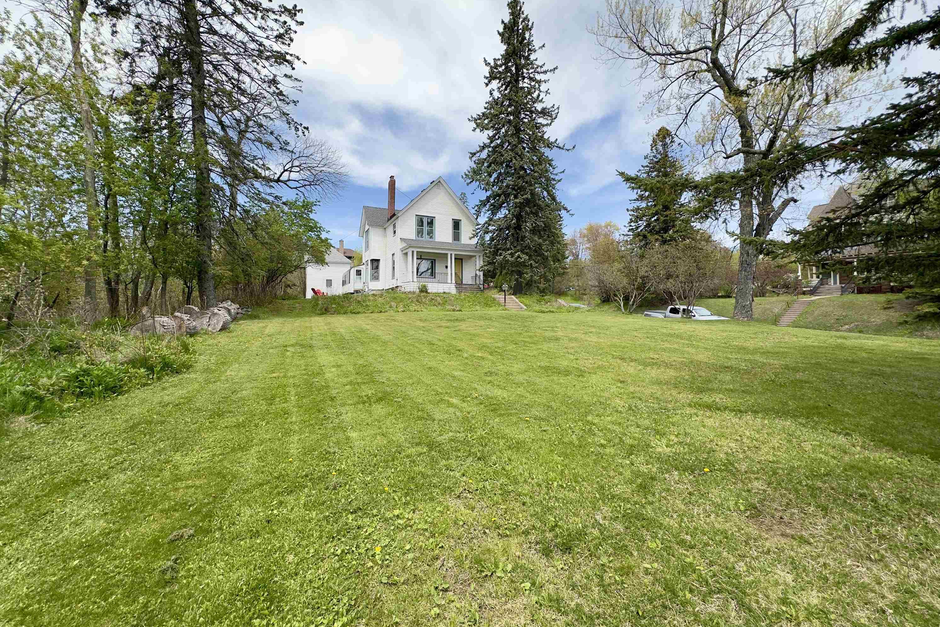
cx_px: 459
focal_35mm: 15
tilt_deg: +3.7
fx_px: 392
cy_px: 301
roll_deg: +0.3
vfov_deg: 77.3
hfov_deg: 100.4
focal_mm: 2.22
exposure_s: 1/1052
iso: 40
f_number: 2.2
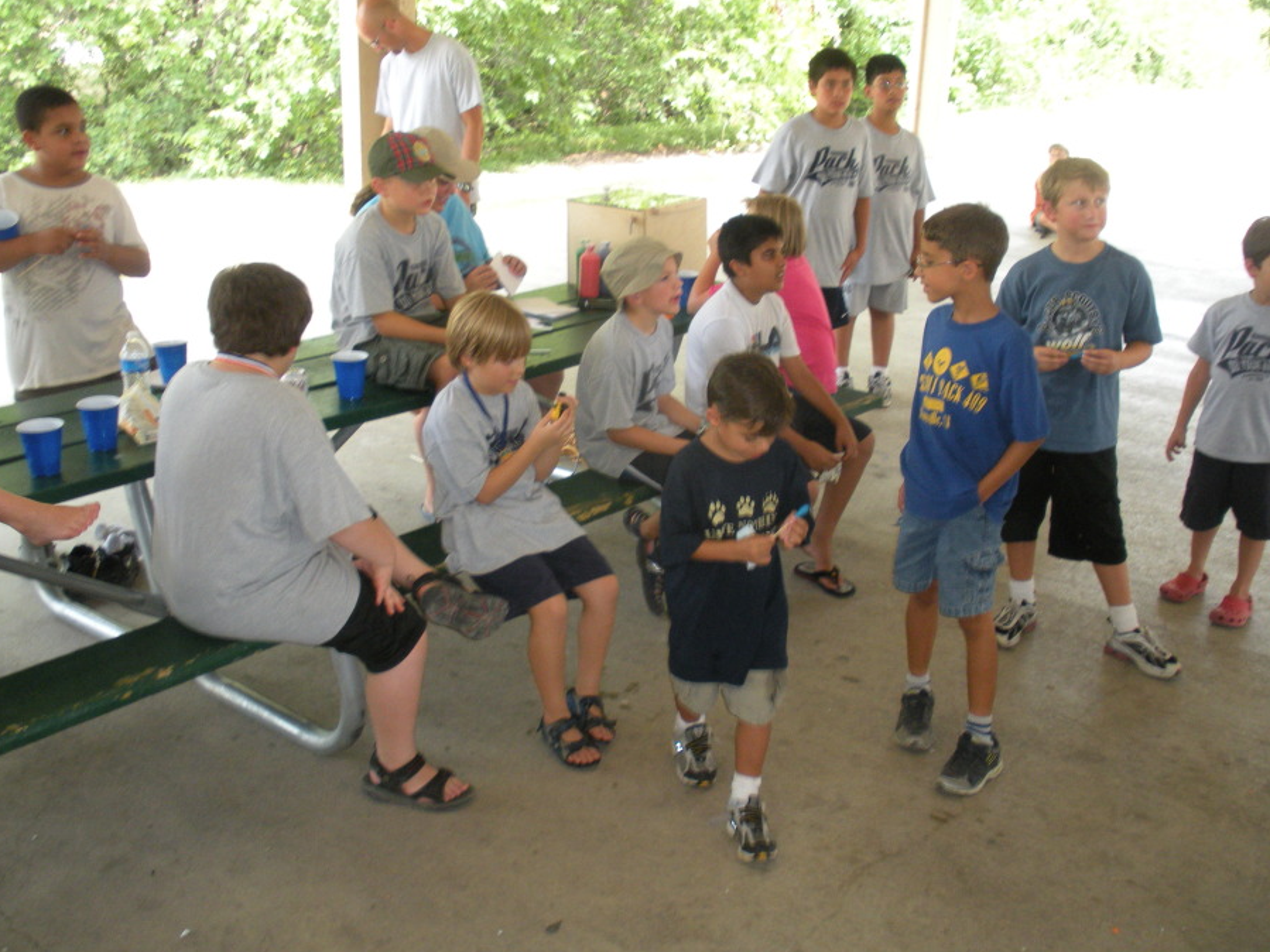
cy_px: 434
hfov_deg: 45.7
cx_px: 706
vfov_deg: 35.1
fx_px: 1504
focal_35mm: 41
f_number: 3.5
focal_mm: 6.3
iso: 173
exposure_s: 1/58.4
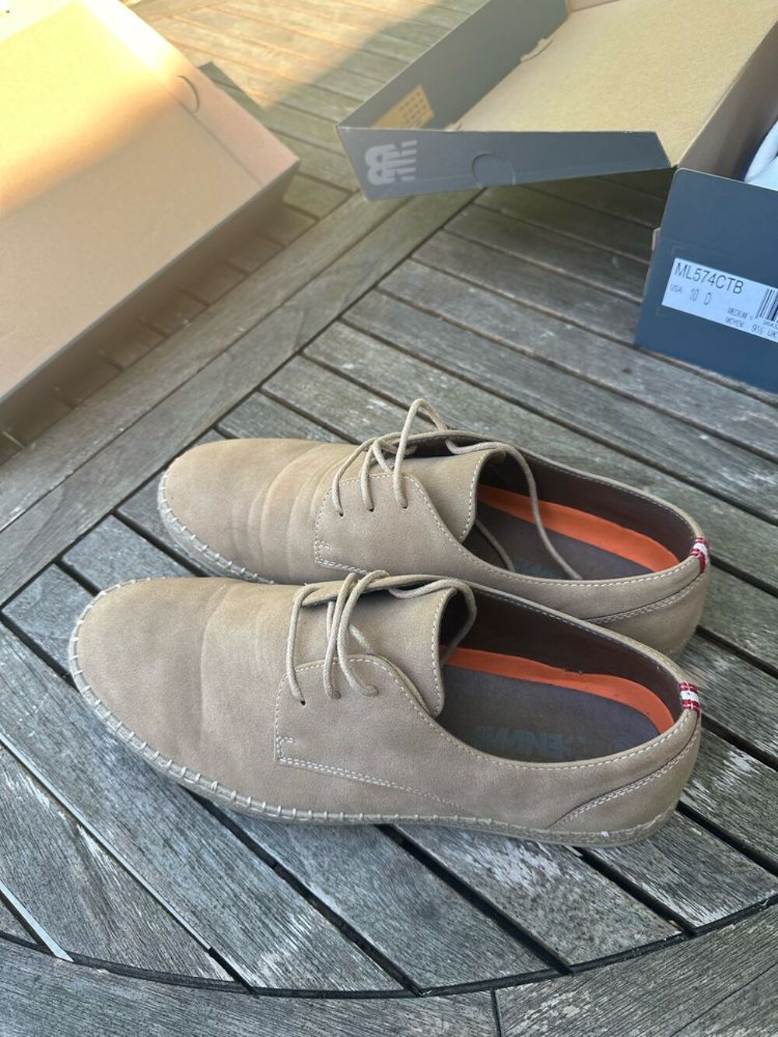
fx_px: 719
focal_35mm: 24
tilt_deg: -55.5
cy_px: 518
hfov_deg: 56.8
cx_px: 389
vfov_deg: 71.6
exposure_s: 1/279
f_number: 1.78
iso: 80
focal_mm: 6.86
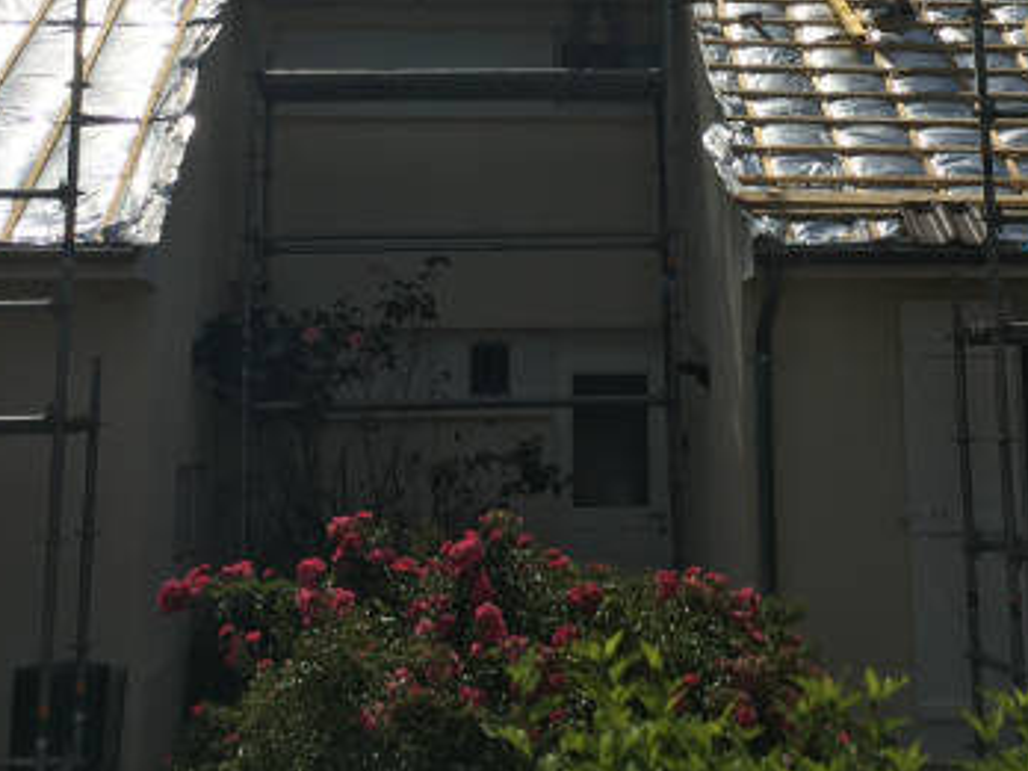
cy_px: 53
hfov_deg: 31.6
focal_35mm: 61
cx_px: 616
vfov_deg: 23.3
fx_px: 1812
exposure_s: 1/4808
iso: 25
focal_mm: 4.2
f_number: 2.2
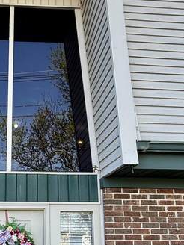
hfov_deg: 33.7
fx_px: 291
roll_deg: -0.1
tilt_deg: +11.0
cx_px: 27
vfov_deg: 43.9
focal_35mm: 41
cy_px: 190
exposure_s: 1/238
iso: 50
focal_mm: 2.22
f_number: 2.2
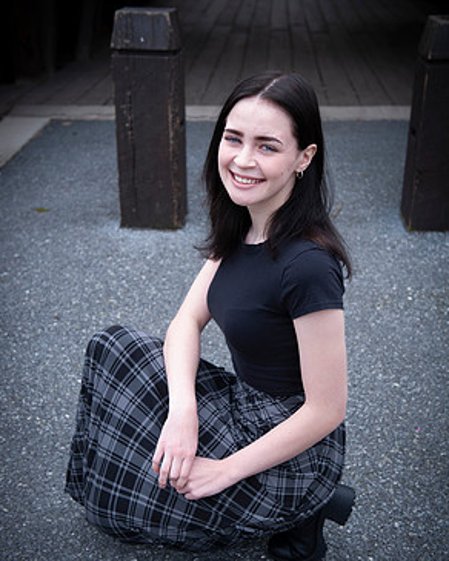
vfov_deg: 36.0
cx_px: 225
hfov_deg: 29.1
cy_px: 301
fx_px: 864
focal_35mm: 52
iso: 100
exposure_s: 1/160
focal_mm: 45
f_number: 4.5
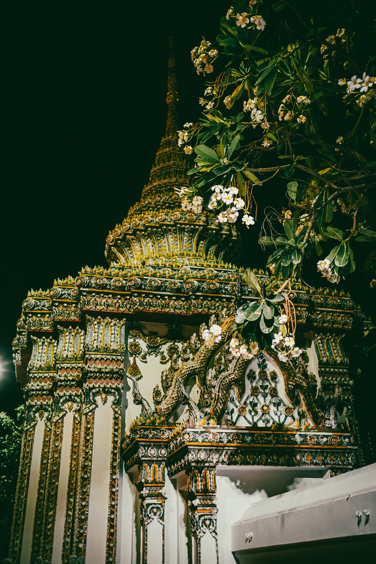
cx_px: 188
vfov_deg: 54.4
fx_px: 548
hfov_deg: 37.9
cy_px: 282
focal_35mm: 35
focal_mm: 23
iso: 800
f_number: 2
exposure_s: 1/125
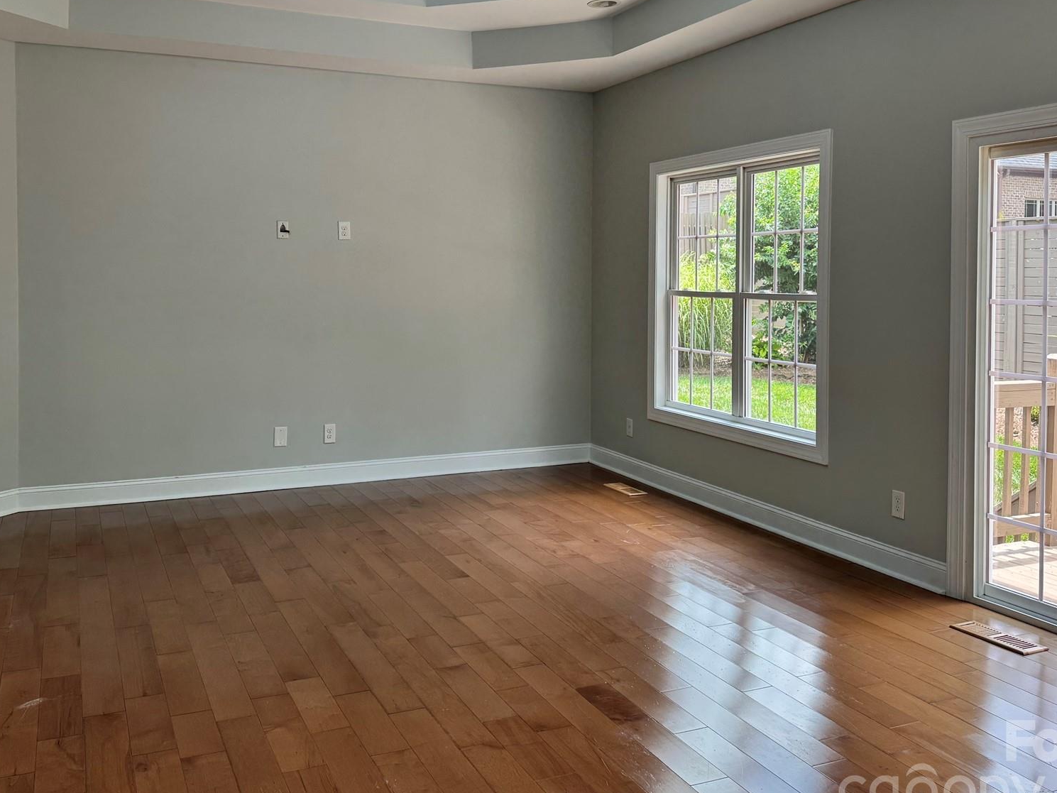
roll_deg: -0.9
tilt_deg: -2.4
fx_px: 1008
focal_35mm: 33
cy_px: 308
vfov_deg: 42.7
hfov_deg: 55.3
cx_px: 513
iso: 100
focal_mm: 6.76
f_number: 1.78
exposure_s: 1/120
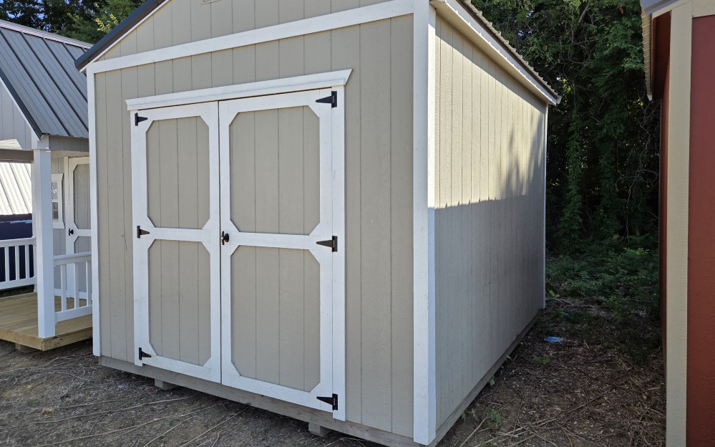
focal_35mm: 25
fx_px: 487
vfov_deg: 49.2
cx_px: 364
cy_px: 201
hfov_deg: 72.5
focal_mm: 5.4
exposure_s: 1/2797
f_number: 1.8
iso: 80
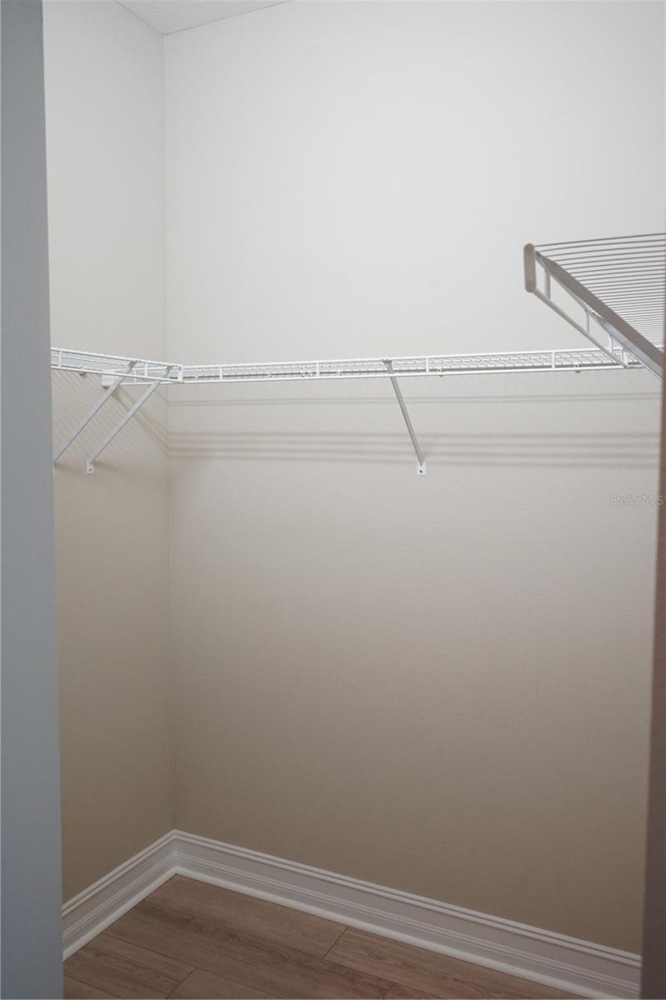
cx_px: 333
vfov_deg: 65.5
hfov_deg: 46.4
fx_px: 778
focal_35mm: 28
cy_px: 500
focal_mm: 28
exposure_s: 1/60
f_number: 6.3
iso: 2500
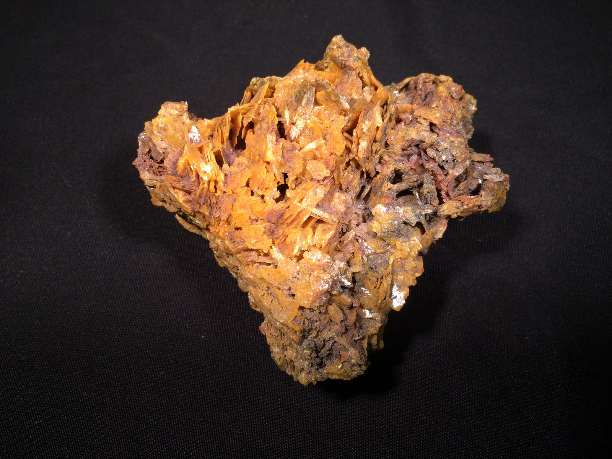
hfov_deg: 61.7
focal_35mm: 29
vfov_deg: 48.2
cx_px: 306
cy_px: 230
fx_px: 513
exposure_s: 1/120
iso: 40
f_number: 2.2
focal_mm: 4.15
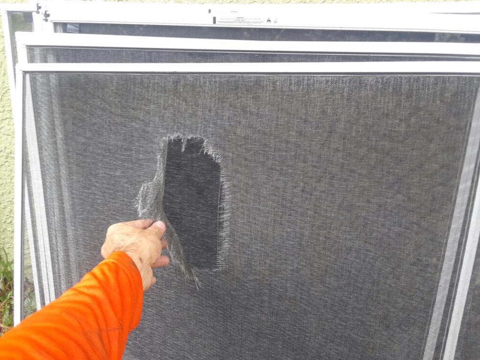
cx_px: 240
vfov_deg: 46.8
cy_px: 180
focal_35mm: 30
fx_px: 416
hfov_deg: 60.0
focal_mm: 2.47
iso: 40
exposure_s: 1/60
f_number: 1.9
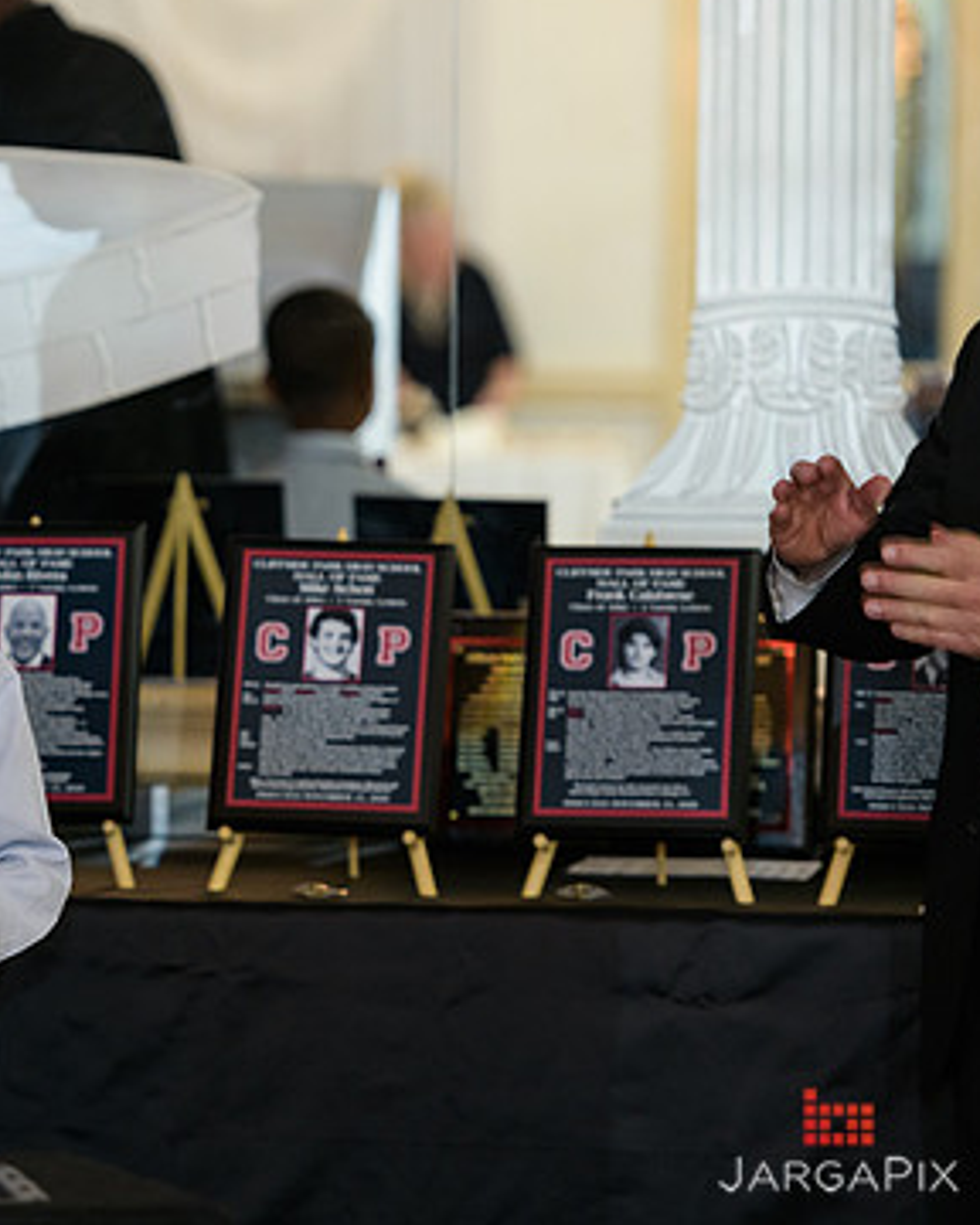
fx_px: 7686
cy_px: 607
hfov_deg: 7.3
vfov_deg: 9.1
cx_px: 58
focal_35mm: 212
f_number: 3.2
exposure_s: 1/125
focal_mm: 140
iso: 1000
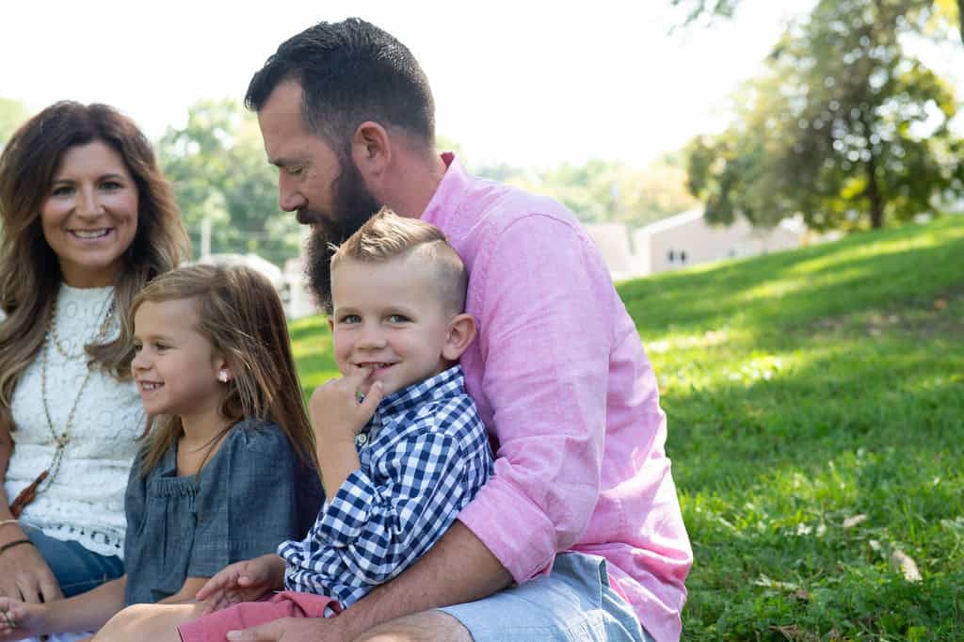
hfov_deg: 28.9
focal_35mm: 70
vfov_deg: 19.4
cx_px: 482
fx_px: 1874
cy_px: 321
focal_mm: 70
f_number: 5.6
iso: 500
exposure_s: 1/200
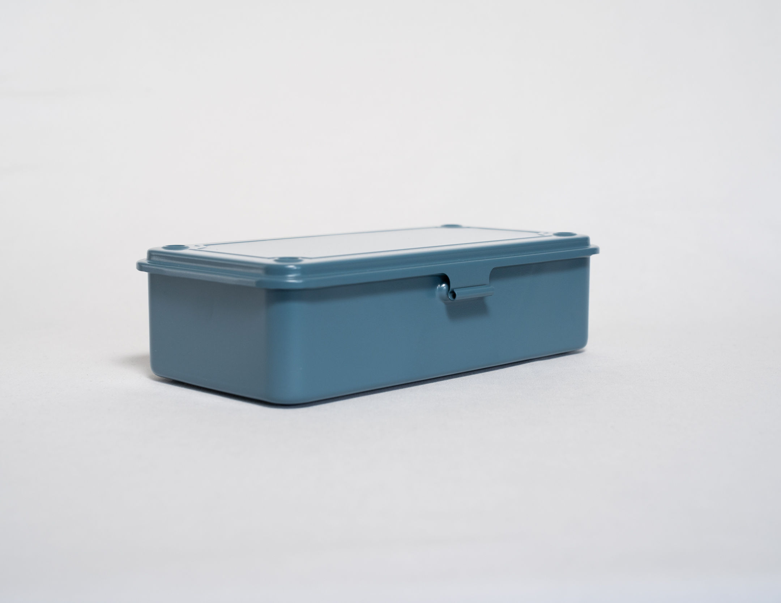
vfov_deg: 26.7
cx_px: 401
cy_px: 305
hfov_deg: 34.1
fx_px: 1273
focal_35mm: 56
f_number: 7.1
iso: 250
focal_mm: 50
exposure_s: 1/8
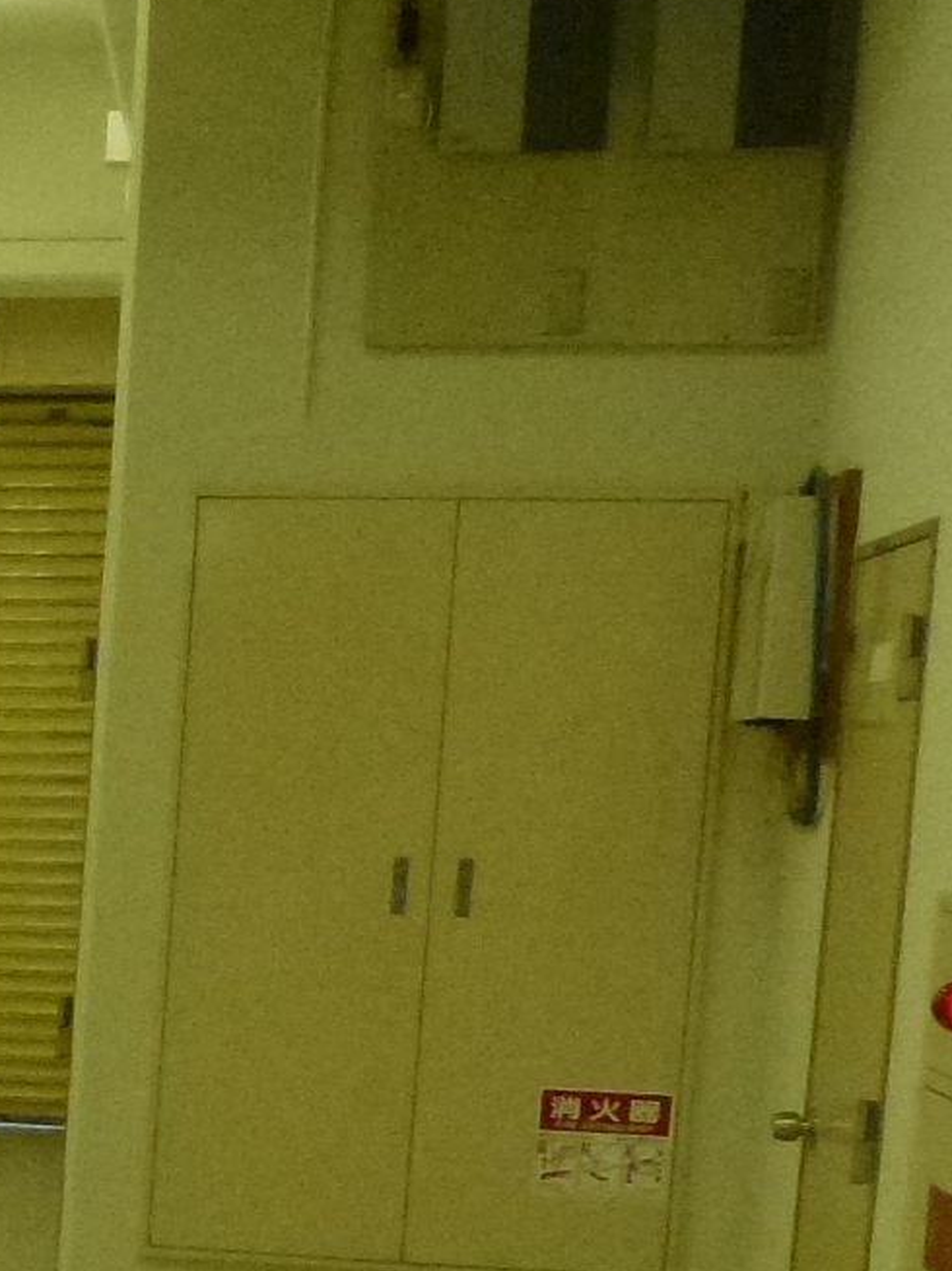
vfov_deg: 20.1
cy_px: 1308
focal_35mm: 94
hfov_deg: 13.4
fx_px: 3449
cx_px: -989
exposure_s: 1/125
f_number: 3.3
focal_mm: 4.3
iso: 500
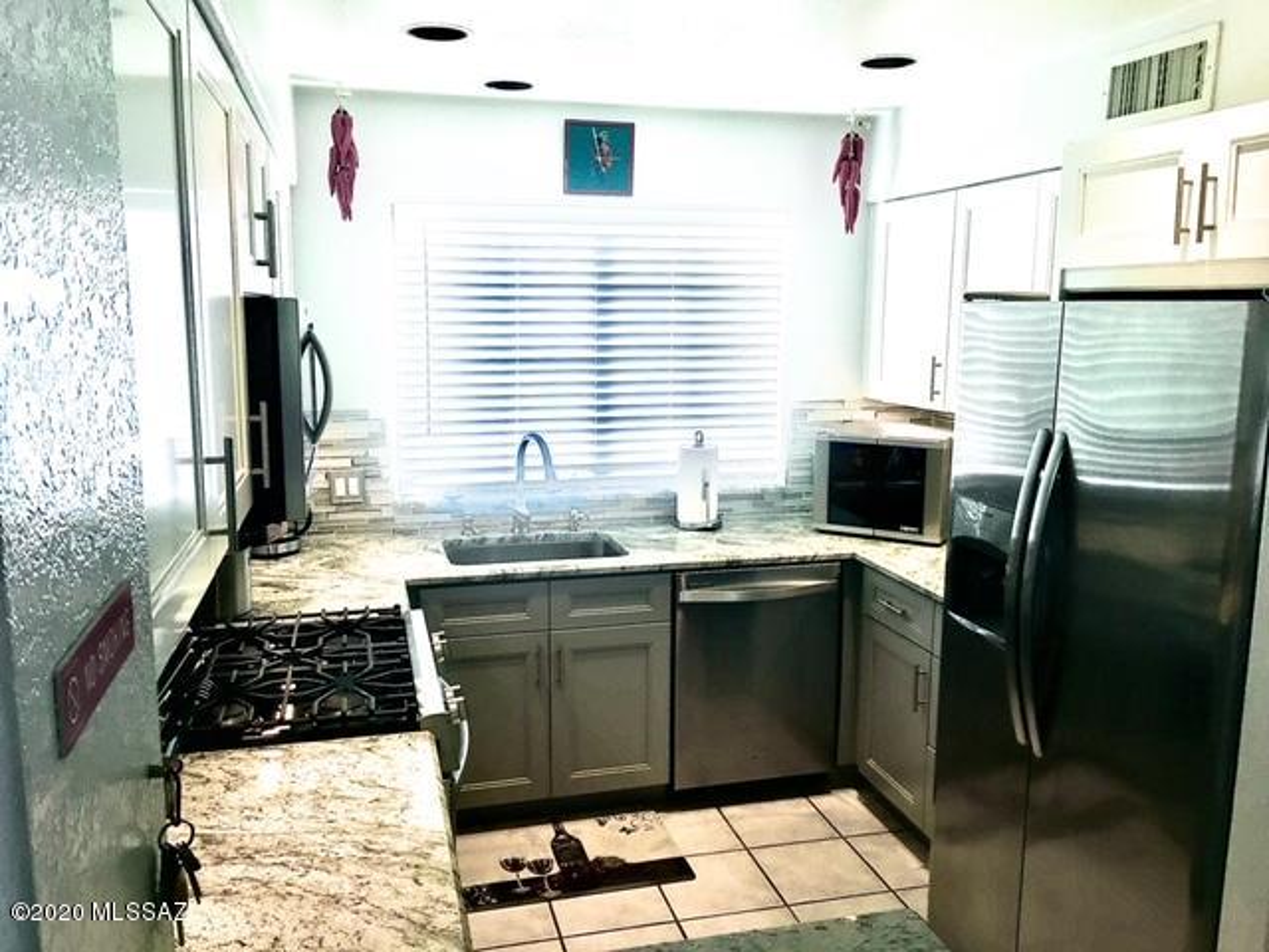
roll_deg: -1.2
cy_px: 476
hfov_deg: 61.7
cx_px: 634
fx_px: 1063
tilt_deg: -7.6
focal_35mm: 29
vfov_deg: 48.2
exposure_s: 1/120
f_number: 2.2
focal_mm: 4.15
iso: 32
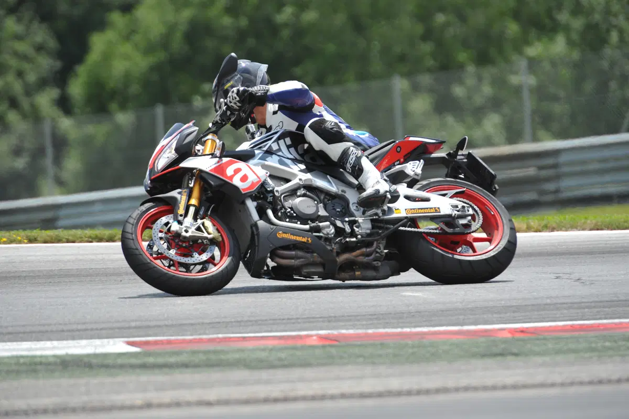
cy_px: 210
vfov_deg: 3.4
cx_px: 314
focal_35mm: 400
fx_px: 6986
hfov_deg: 5.2
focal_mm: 400
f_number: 5.6
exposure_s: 1/2500
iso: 1000
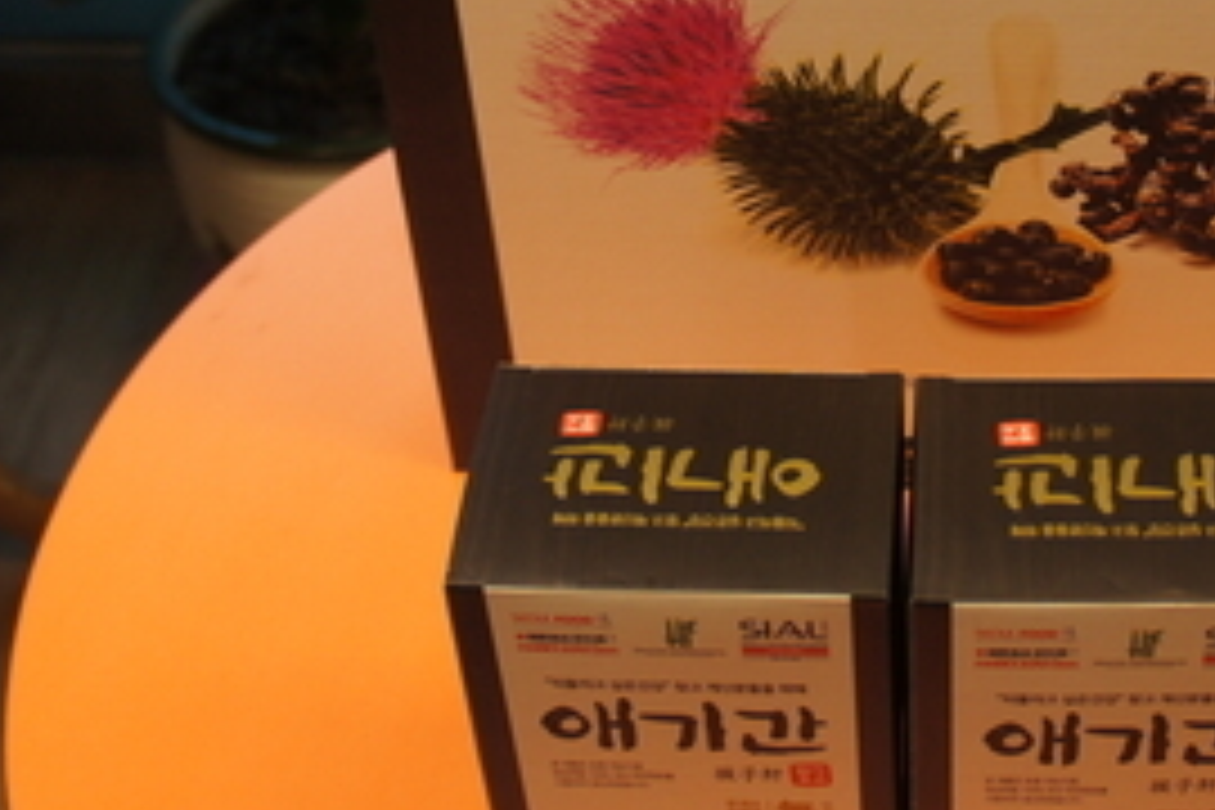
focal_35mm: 68
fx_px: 2295
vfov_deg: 19.7
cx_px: 976
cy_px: 124
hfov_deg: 29.0
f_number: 3.5
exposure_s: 1/30
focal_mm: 18
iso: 400
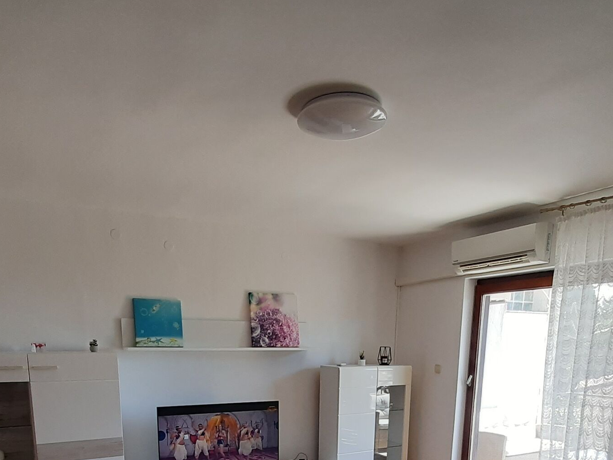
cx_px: 289
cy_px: 449
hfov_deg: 65.3
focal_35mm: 27
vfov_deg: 44.5
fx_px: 478
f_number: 2.2
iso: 50
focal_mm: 1.42
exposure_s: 1/50
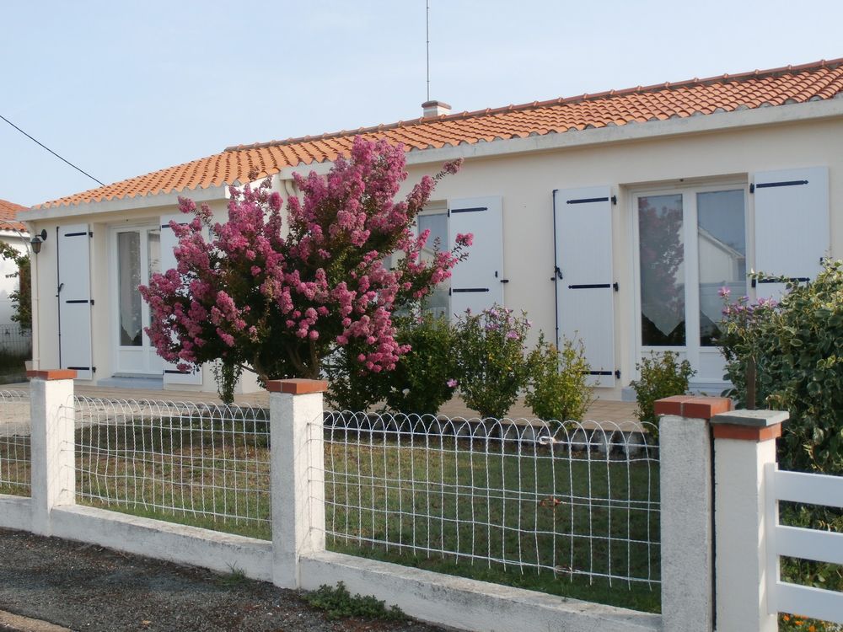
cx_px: 422
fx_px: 901
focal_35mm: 37
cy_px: 316
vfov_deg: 38.7
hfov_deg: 50.1
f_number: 3.5
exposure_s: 1/500
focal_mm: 6.6
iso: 100
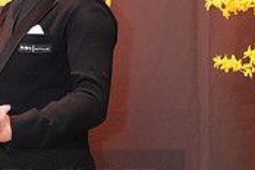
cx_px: -17
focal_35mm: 147
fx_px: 1041
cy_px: 199
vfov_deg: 9.2
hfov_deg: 13.7
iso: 6400
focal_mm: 44
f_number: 4.5
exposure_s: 1/200
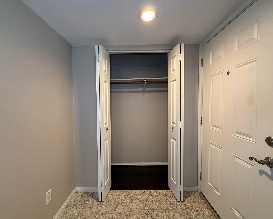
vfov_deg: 84.0
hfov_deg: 96.8
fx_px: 121
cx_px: 135
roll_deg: +0.7
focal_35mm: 15
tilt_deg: -1.7
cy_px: 109
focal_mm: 2.22
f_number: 2.2
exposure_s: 1/60
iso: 200
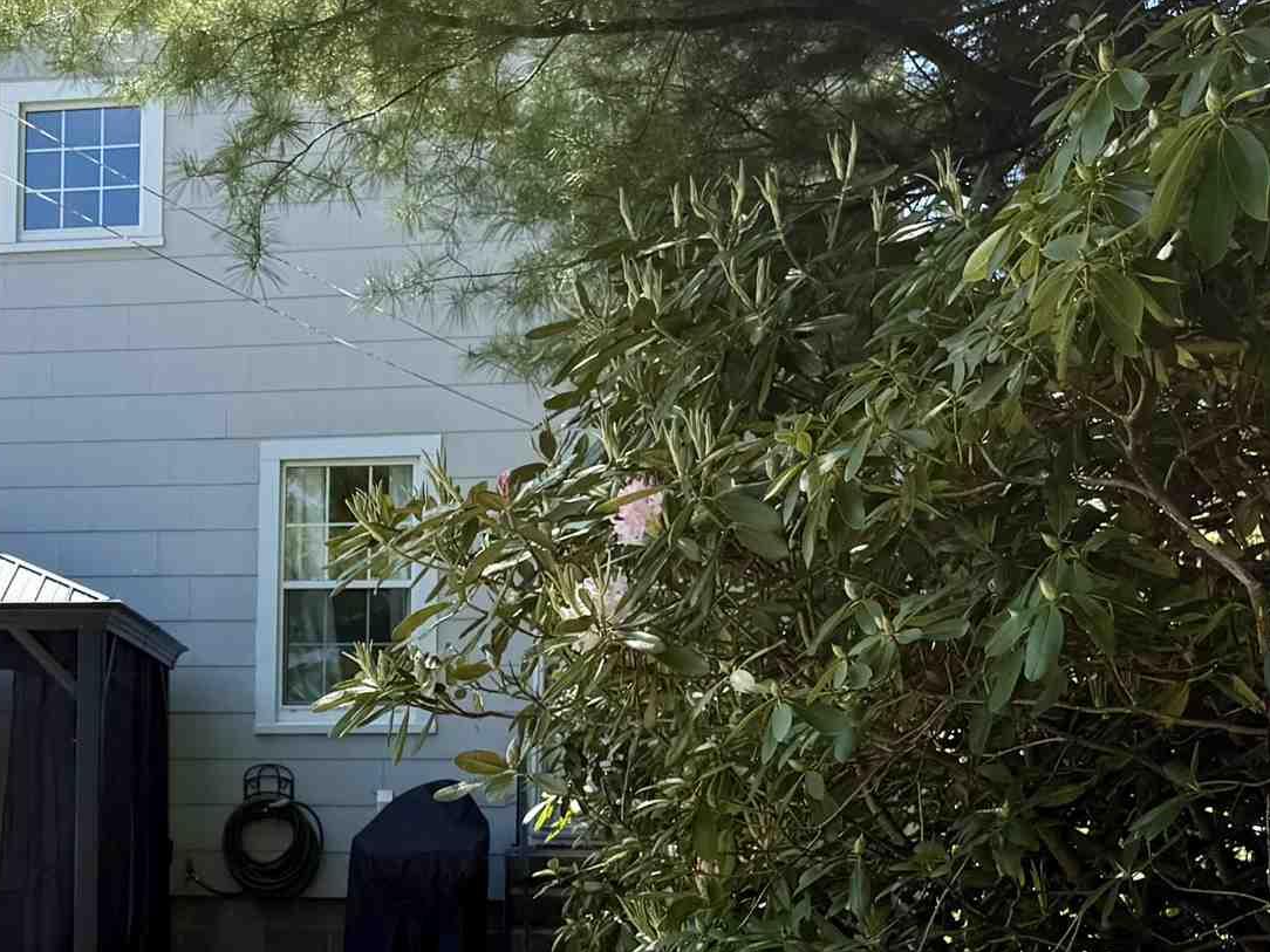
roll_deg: -1.1
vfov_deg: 21.3
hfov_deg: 26.4
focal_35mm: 68
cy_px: 766
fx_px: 2495
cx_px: -123
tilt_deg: +1.6
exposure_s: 1/2169
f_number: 1.78
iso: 80
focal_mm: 6.76
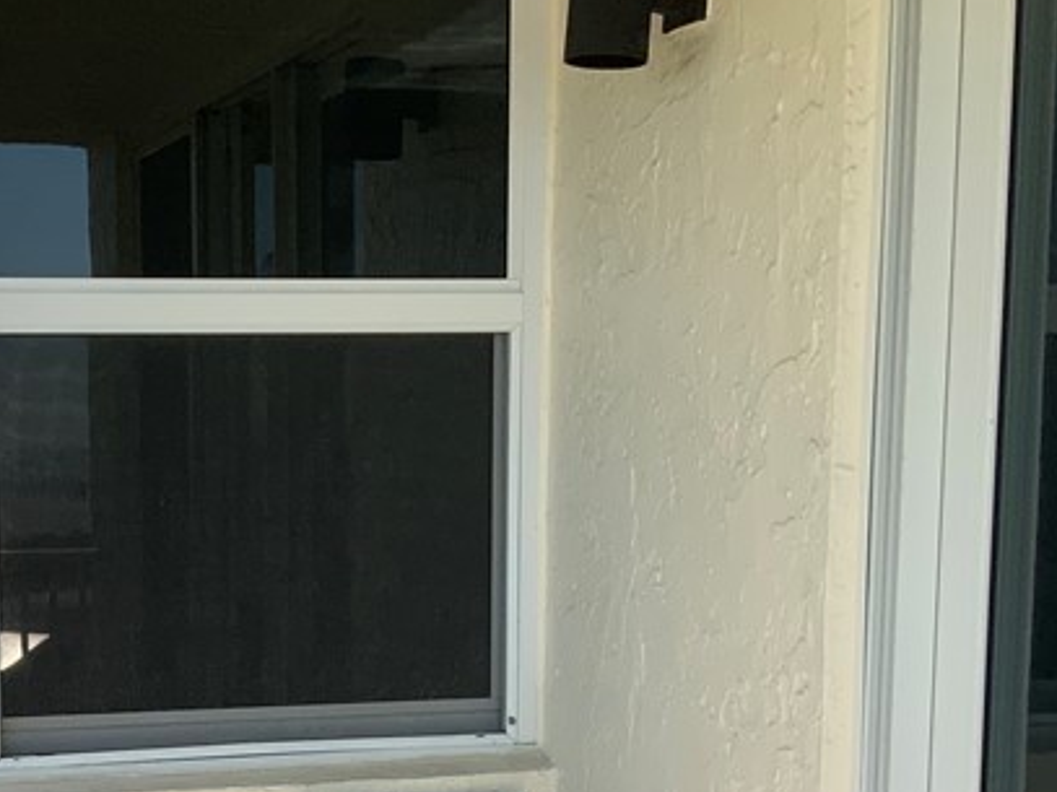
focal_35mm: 73
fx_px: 2228
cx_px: 205
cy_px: 748
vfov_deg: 19.7
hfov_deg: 26.2
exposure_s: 1/1848
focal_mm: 3
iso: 16
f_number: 1.8
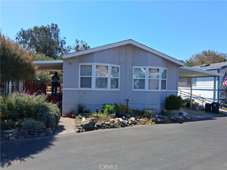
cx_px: 114
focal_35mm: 26
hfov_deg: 67.3
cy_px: 85
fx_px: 170
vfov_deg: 53.1
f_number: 1.8
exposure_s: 1/465
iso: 25
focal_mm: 3.98
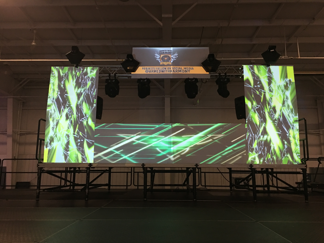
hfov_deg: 61.7
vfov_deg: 48.2
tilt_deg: +9.5
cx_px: 162
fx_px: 271
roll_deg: -1.3
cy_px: 122
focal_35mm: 29
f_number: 2.2
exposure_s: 1/15
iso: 80
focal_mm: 4.15
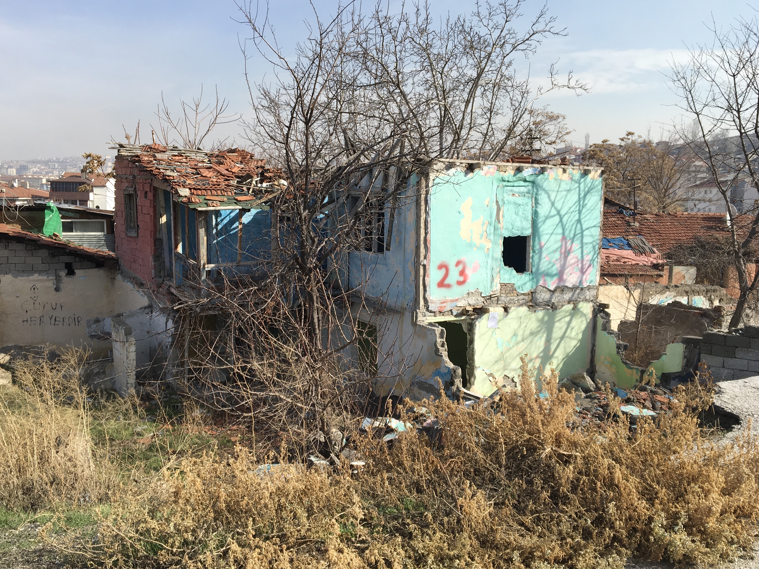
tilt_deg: -5.9
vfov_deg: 42.9
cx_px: 349
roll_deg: -1.1
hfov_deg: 55.3
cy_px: 274
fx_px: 724
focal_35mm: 33
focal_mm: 4.15
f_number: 2.2
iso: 25
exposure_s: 1/1183
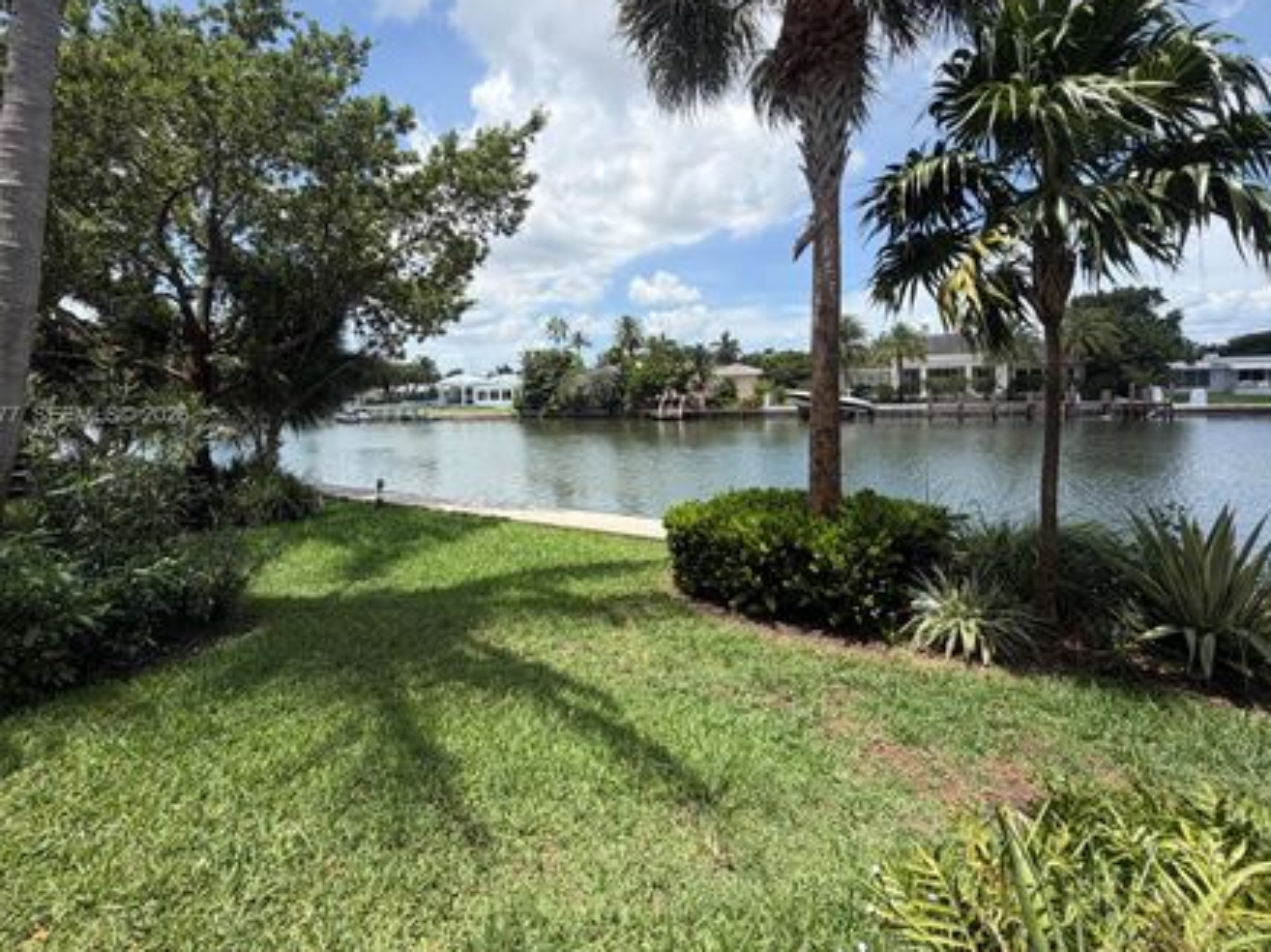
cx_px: 633
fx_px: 587
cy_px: 416
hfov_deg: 94.5
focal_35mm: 16
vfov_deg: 77.7
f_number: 2.2
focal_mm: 2.22
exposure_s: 1/770
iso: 25
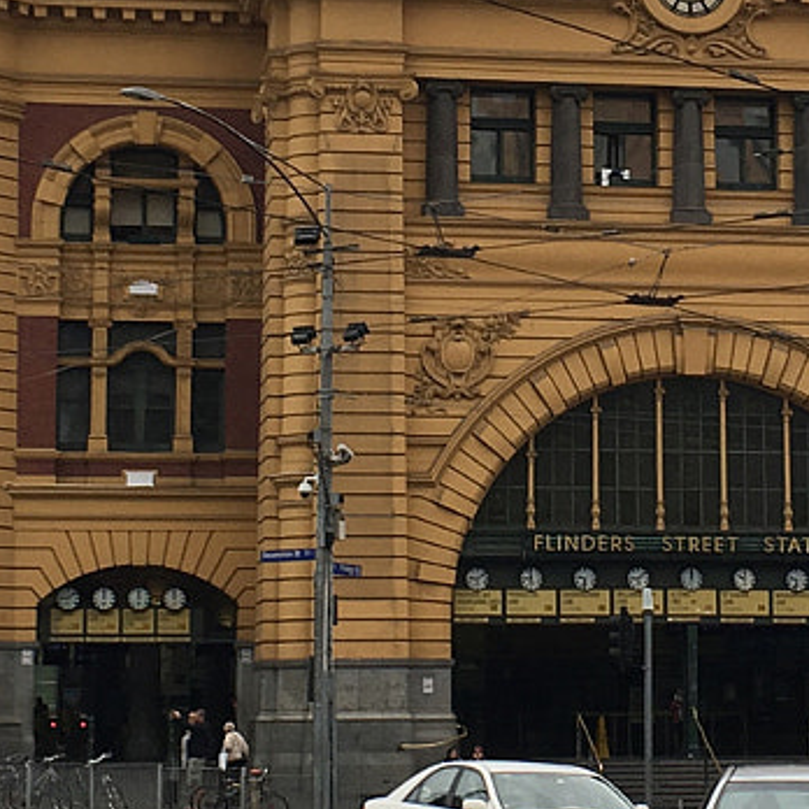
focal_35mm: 118
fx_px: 3120
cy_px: 202
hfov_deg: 14.7
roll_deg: -0.3
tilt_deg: +10.0
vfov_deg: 14.7
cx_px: 590
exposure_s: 1/227
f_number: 2.2
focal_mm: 4.15
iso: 25
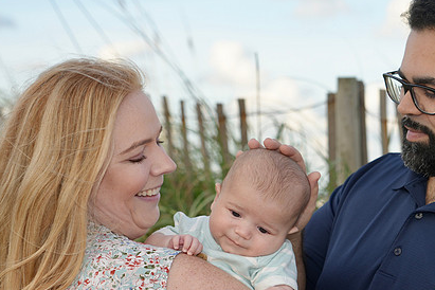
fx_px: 1075
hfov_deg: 22.8
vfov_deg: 15.3
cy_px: 191
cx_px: 284
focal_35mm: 89
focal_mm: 63
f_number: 4.5
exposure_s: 1/200
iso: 100
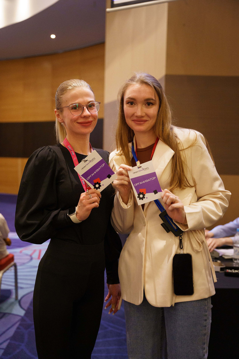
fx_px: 423
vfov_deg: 45.9
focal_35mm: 42
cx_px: 120
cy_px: 180
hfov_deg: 31.5
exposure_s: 1/160
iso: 5000
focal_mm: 42.5
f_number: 2.8
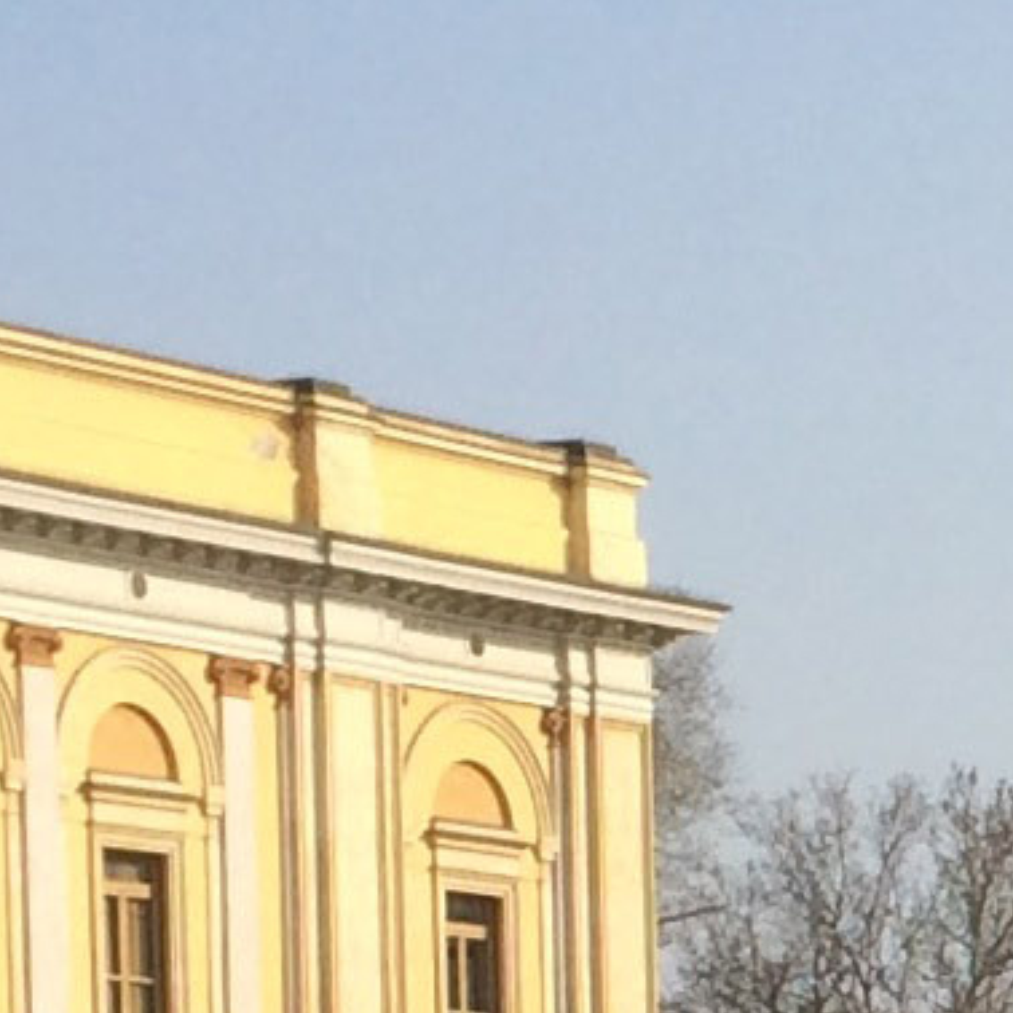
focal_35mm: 229
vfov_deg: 7.3
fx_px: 7582
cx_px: 2498
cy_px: 2096
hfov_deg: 7.2
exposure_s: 1/1953
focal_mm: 4.12
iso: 40
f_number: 2.2
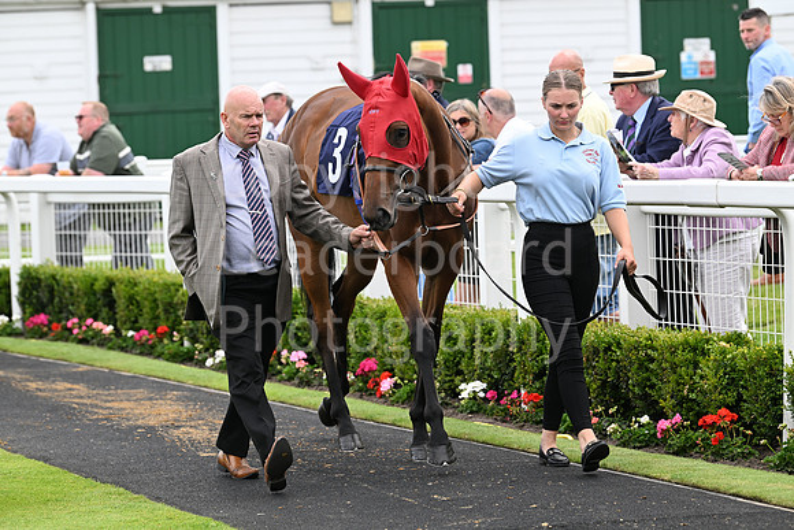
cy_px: 265
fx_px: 3750
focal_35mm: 170
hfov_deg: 12.1
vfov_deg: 8.1
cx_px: 397
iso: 400
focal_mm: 170
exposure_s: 1/640
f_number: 5.6
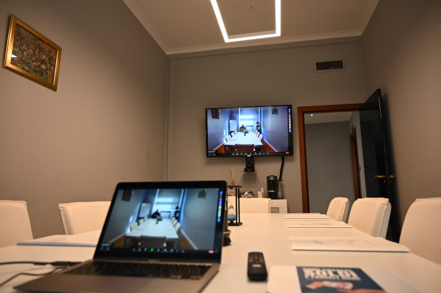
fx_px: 294
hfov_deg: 73.8
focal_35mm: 24
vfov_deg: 53.1
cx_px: 220
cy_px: 146
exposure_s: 1/125
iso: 900
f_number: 4
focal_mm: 24
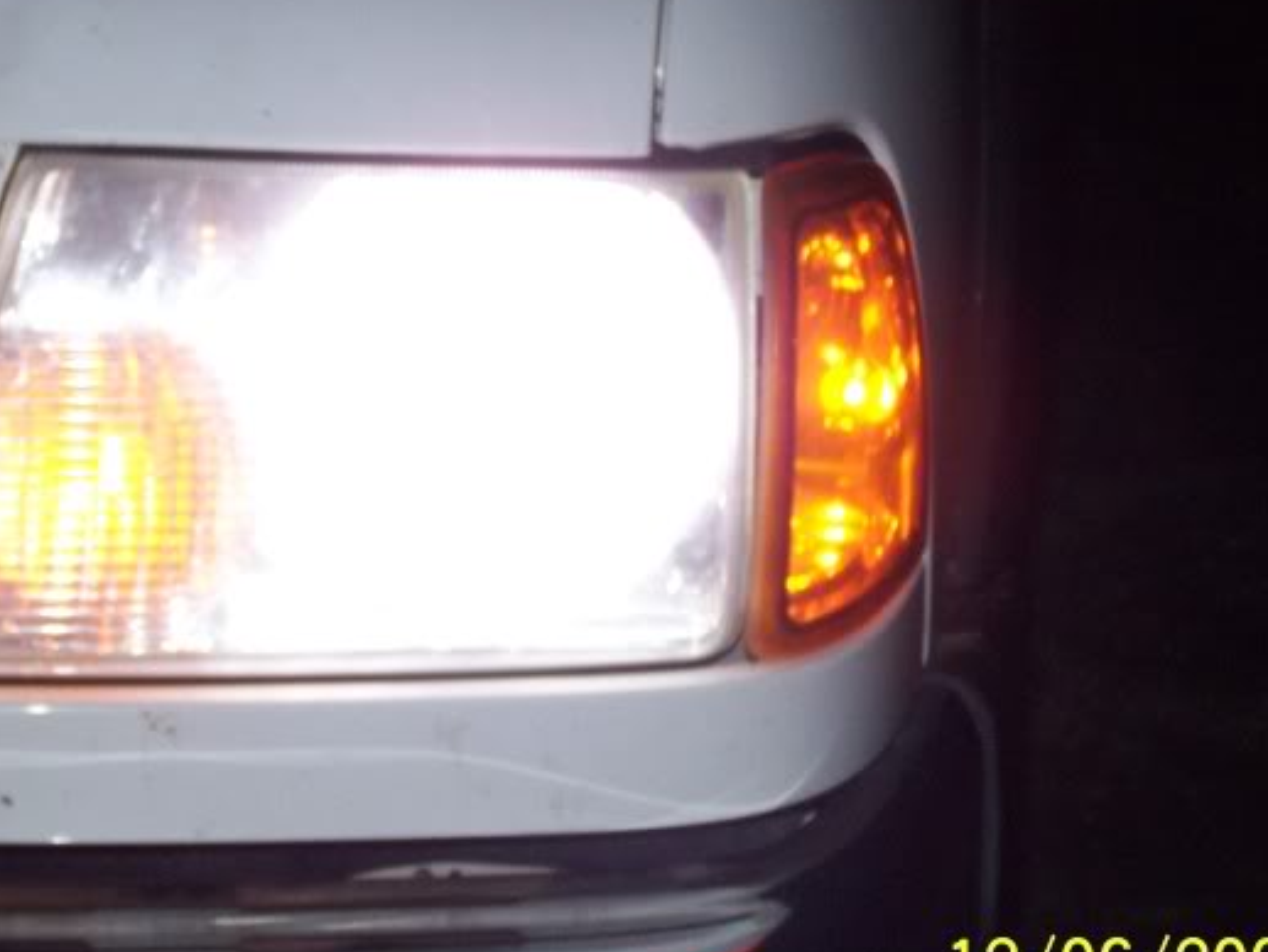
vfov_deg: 12.8
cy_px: 427
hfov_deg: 16.9
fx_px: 4250
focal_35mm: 116
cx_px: 451
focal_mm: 12.4
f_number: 3.2
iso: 140
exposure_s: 1/90
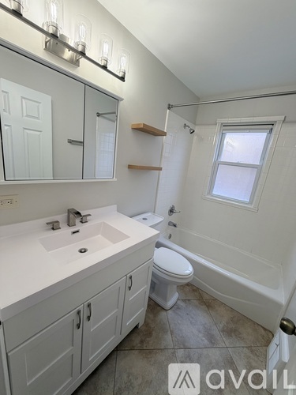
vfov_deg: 102.1
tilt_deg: -13.1
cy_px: 198
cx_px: 148
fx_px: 160
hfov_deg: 85.7
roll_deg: -7.2
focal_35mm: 14
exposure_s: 1/120
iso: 80
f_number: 2.2
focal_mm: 2.22
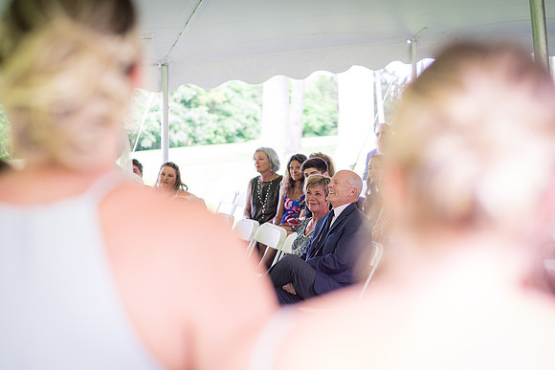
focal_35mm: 85
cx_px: 278
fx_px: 1311
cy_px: 185
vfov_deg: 16.1
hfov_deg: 23.9
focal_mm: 85
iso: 500
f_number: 3.2
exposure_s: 1/250
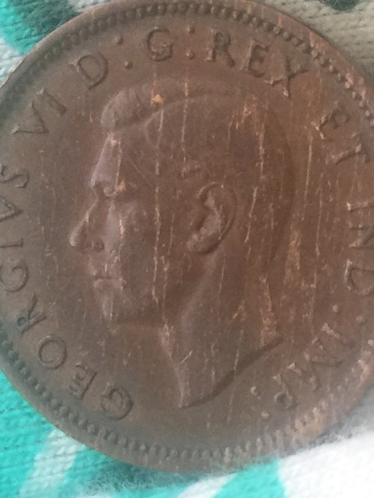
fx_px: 605
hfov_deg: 34.3
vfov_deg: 44.8
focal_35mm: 42
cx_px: 167
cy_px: 234
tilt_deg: -72.0
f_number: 2.2
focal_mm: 4.15
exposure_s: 1/15
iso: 32
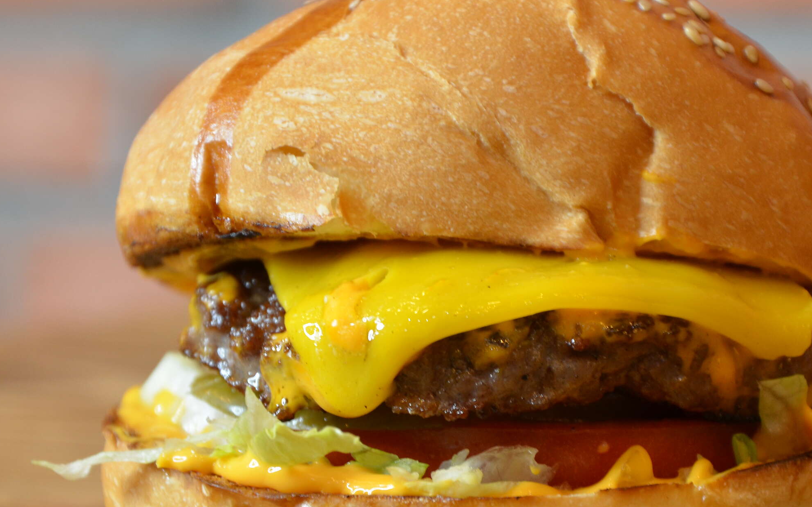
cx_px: 470
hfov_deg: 10.7
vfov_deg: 6.7
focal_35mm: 196
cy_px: 313
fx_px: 4332
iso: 500
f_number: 5.6
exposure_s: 1/50
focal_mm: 85
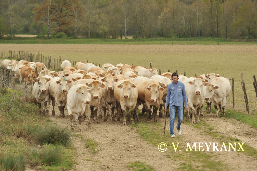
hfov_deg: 12.1
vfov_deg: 8.1
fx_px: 1213
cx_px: 128
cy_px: 86
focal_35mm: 170
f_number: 6.3
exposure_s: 1/1000
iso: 400
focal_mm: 170
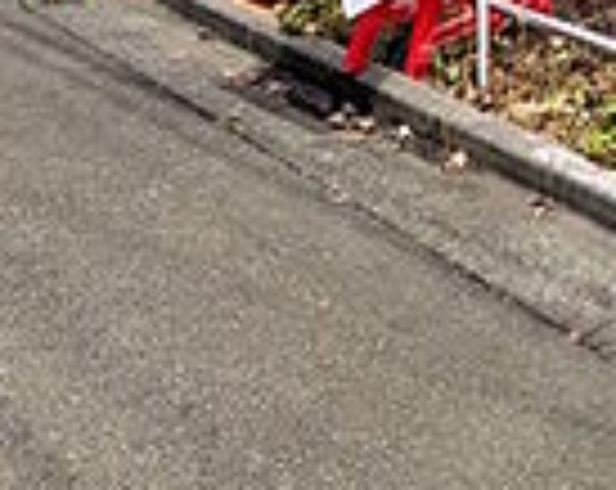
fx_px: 1092
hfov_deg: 24.3
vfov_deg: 17.8
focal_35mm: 60
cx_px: 935
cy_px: -486
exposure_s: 1/2469
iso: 51
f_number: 2.2
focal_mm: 1.83
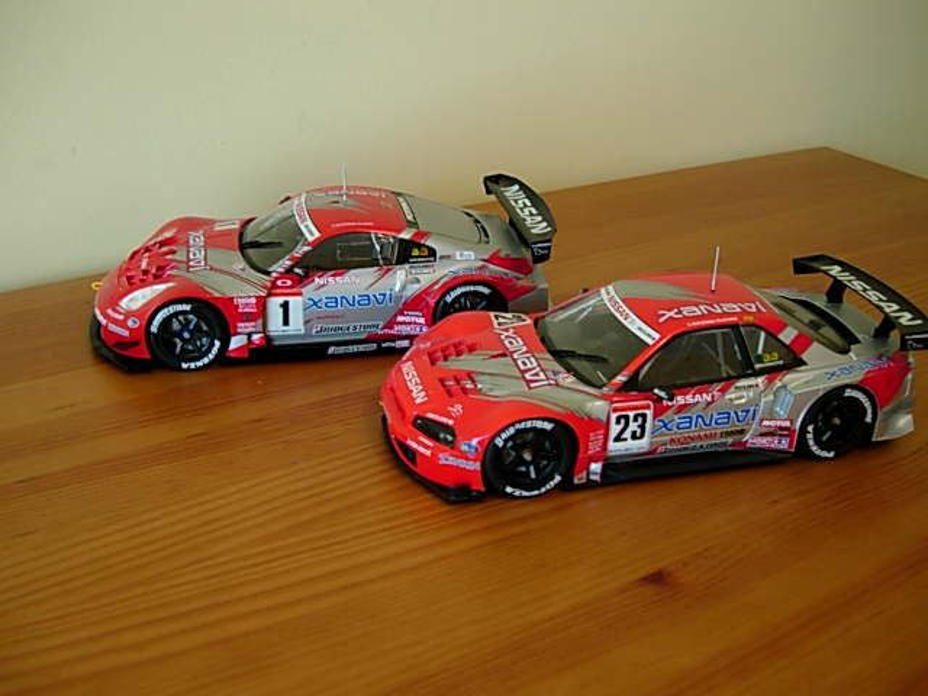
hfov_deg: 49.0
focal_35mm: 38
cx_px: 464
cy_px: 348
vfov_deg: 37.7
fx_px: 1019
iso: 102
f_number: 2.8
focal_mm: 7.8
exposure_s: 1/32
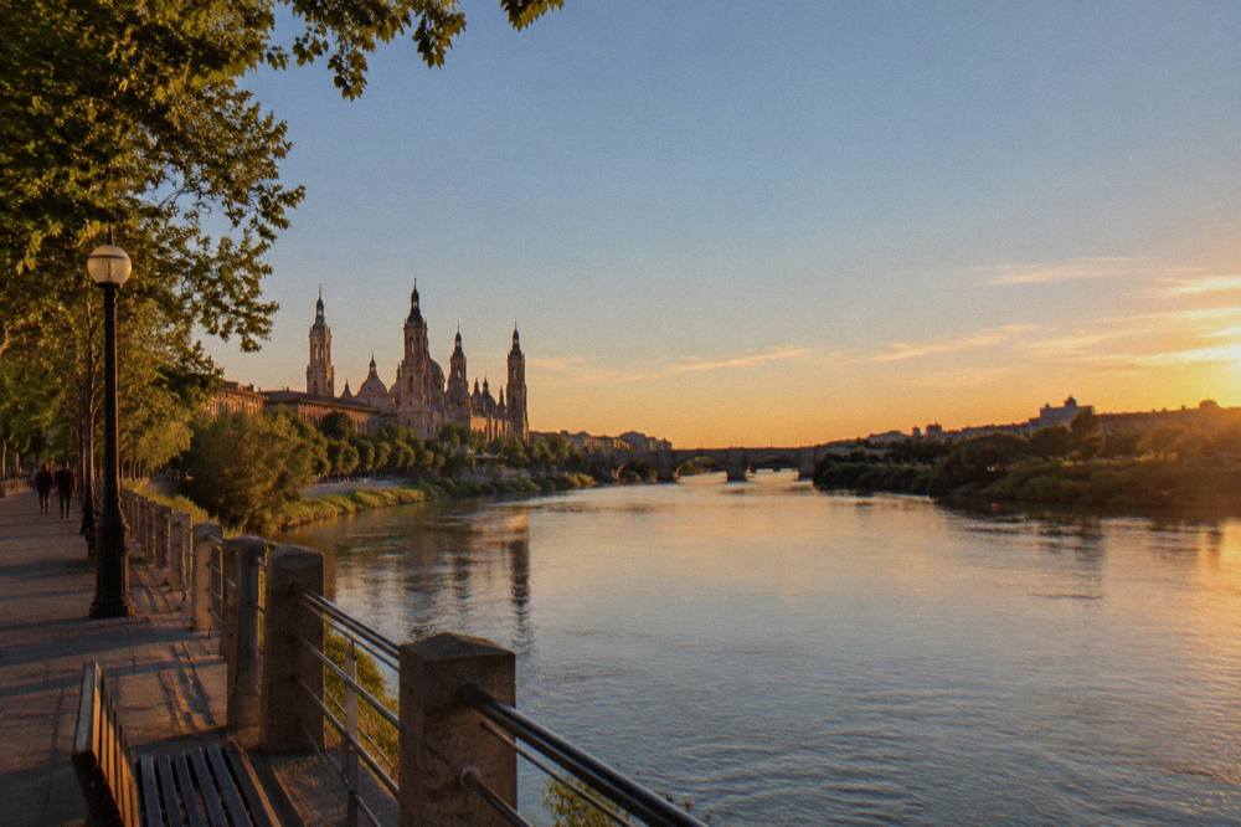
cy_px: 414
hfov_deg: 41.9
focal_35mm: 47
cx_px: 620
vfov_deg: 28.6
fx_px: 1620
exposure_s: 1/640
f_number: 7.1
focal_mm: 47
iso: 500
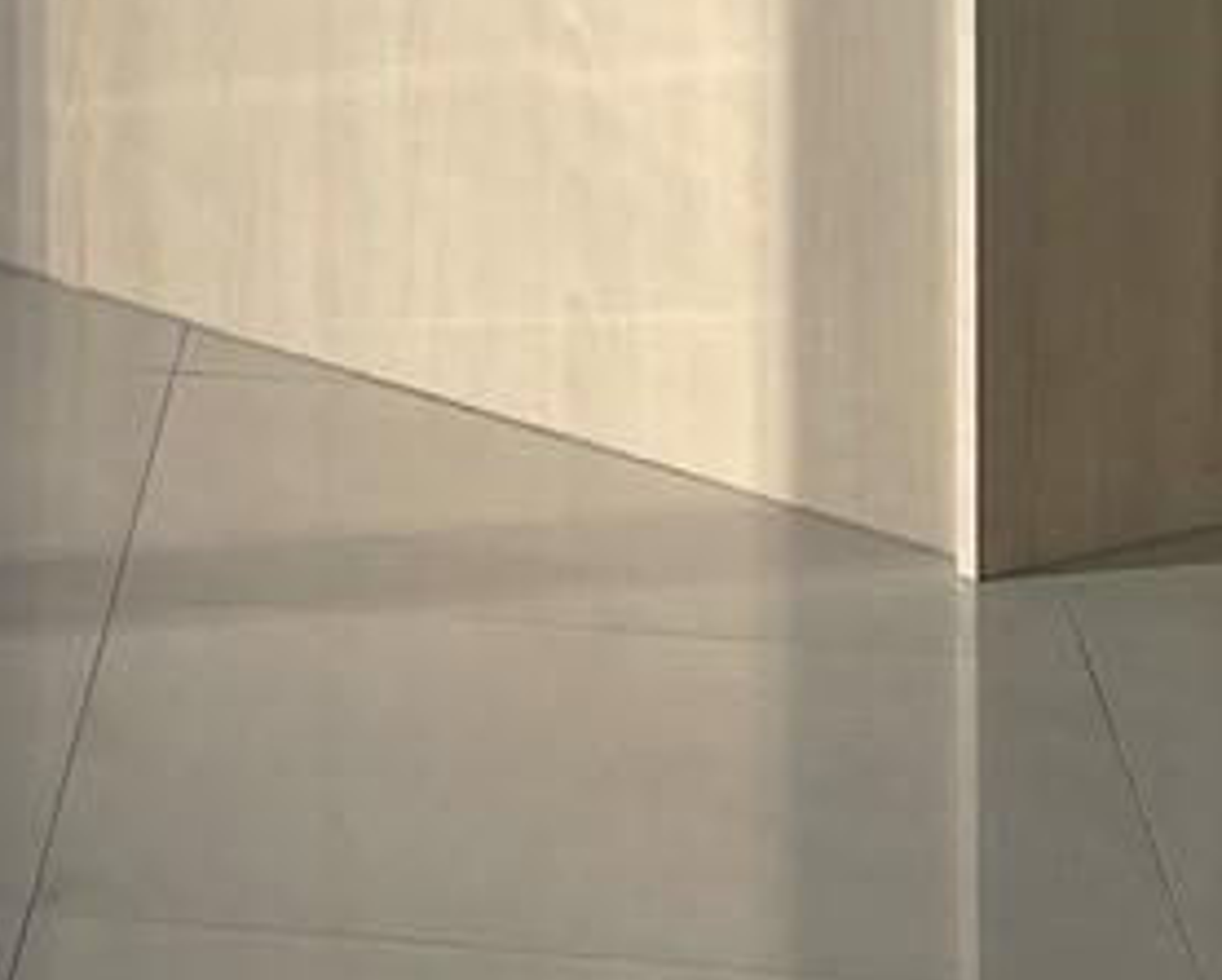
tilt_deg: +0.6
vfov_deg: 10.0
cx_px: -609
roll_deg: -0.1
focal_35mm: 141
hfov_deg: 12.9
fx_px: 5103
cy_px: -1130
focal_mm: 5.1
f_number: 1.6
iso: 32
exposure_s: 1/457
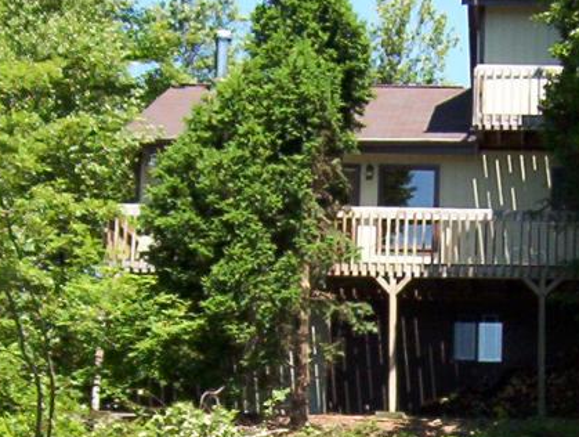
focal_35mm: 110
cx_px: 421
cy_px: 325
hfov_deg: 17.8
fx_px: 1844
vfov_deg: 13.5
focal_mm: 5.54
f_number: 2.76
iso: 100
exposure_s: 1/772
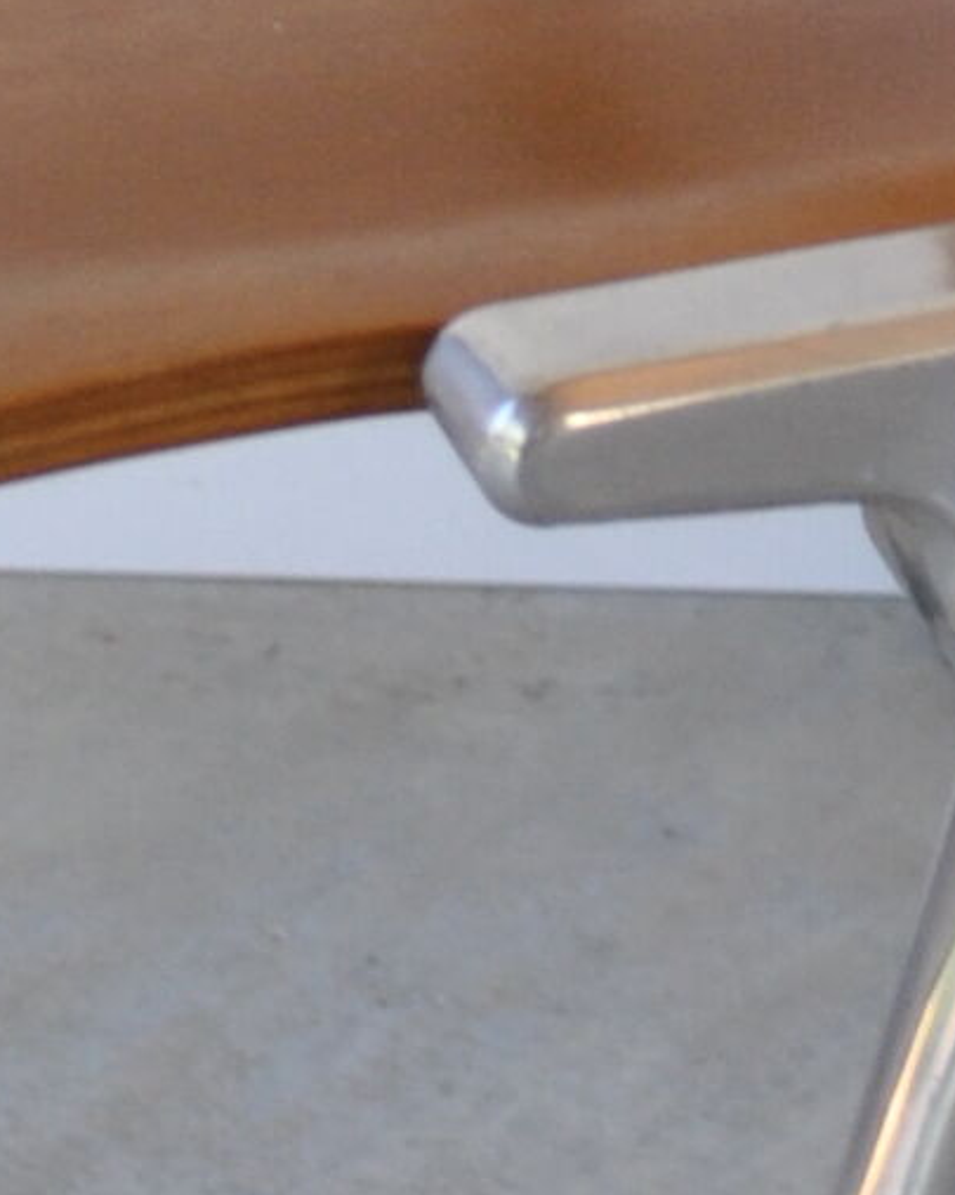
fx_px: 9901
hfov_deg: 5.5
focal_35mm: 280
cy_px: 123
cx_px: 689
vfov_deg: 6.9
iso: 200
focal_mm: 26
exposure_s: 1/80
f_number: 4.5
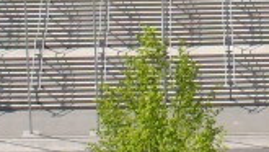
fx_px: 1399
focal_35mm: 196
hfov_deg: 10.7
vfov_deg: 6.1
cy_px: -74
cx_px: 370
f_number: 5.6
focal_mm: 6.1
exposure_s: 1/320
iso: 80
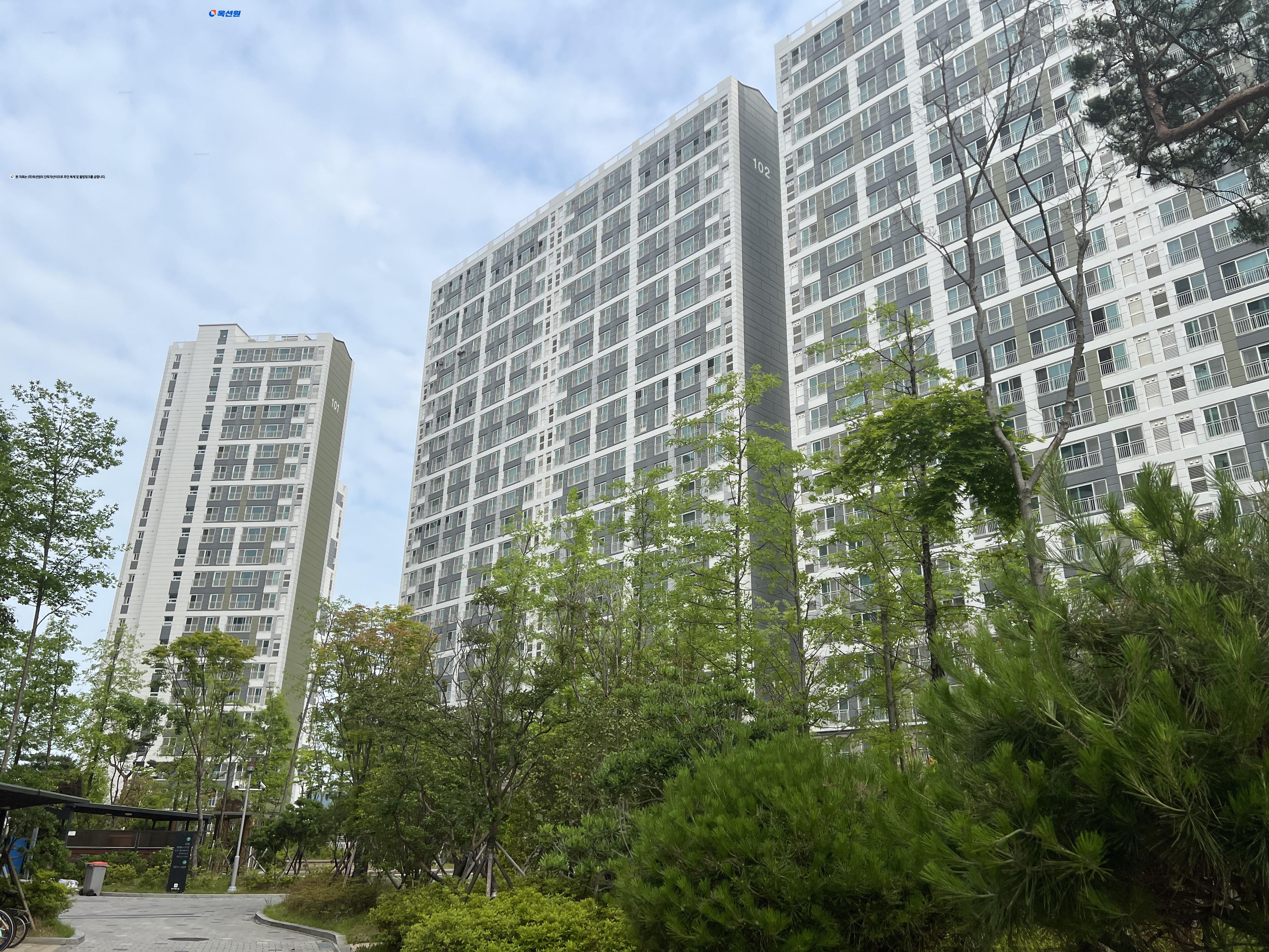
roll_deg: -1.4
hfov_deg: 67.3
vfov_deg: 53.1
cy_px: 476
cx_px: 634
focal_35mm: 26
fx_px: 953
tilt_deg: +22.7
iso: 50
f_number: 1.5
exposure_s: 1/2762
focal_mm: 5.7
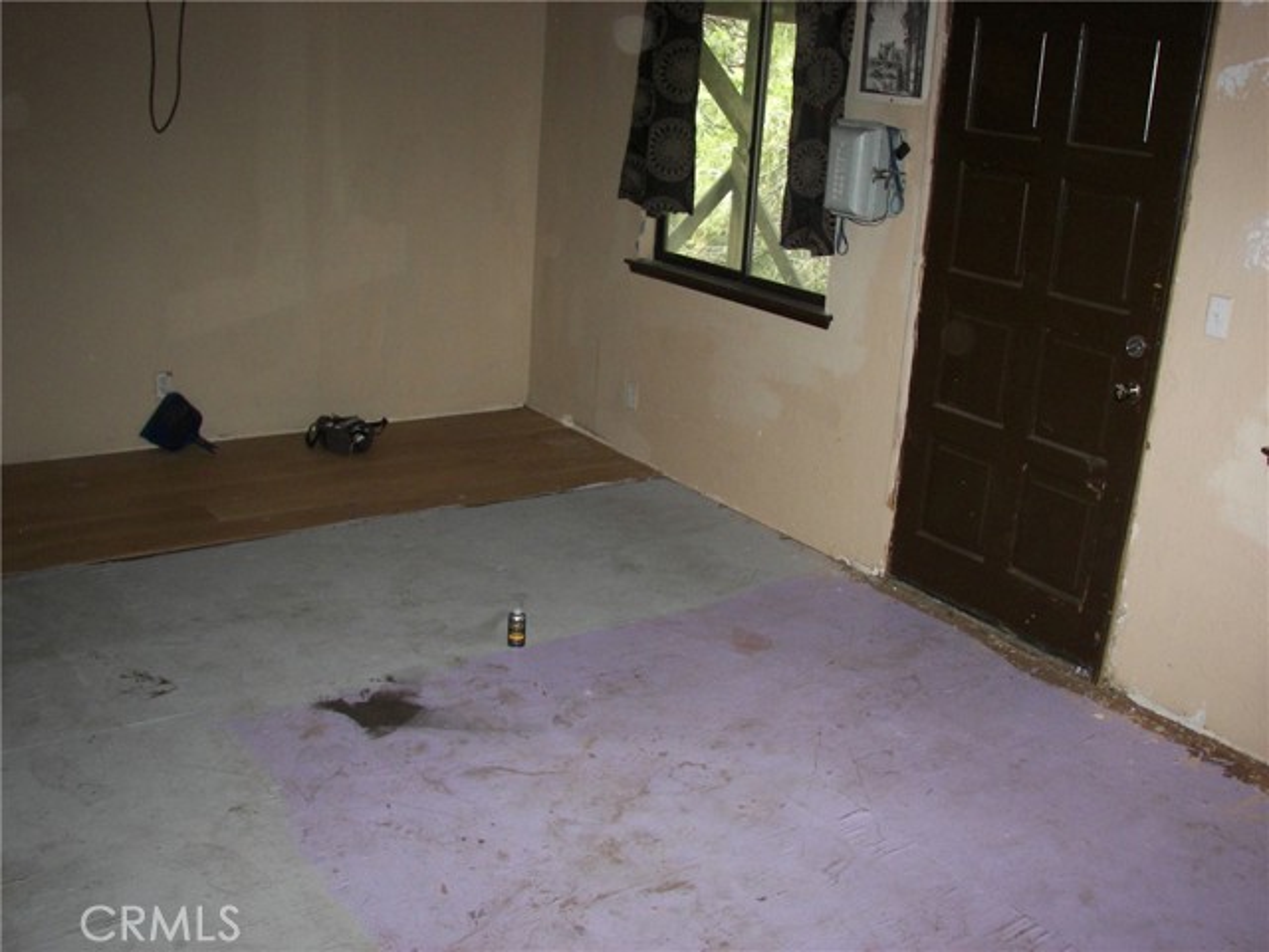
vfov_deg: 39.7
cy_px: 476
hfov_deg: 51.4
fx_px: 1320
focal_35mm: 36
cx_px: 634
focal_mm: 6
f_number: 2.8
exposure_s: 1/30
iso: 125
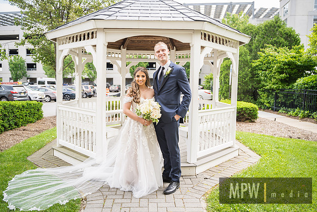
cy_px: 106
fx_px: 247
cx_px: 158
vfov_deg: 46.4
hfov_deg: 65.5
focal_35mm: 28
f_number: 2.8
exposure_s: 1/320
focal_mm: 28
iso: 100
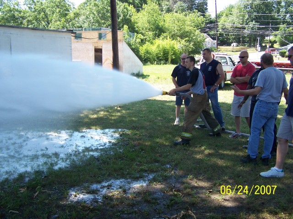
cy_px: 110
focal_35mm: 38
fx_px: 322
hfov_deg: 49.0
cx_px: 146
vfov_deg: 37.7
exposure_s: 1/250
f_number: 2.8
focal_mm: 6.3
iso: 80
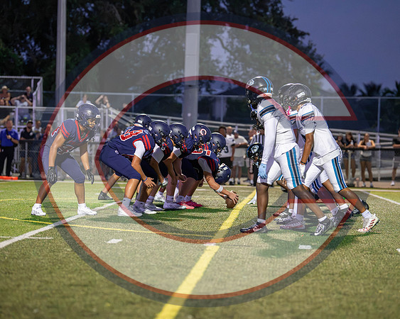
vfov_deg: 9.9
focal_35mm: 156
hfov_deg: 12.3
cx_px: 200
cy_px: 170
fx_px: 1850
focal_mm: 130
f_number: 2.8
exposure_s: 1/1000
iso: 9000
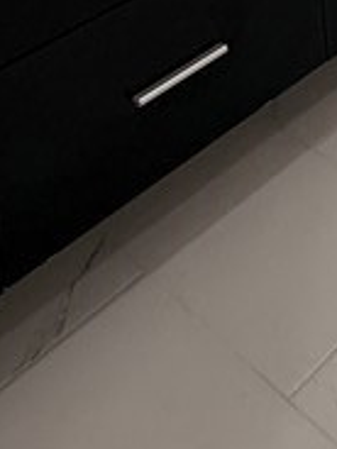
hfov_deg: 16.9
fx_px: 1012
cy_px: -410
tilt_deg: -11.8
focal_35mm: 78
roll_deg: +0.4
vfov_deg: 18.3
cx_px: 523
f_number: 2.2
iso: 100
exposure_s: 1/120
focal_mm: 2.22
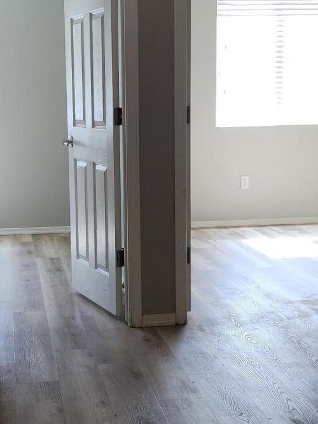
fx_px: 845
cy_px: 245
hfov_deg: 21.3
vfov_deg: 28.1
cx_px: 144
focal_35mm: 69
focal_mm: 6.4
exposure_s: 1/120
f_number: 1.8
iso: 250
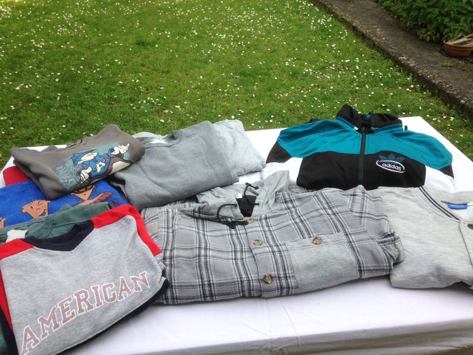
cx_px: 230
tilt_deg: -33.7
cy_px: 174
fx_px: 465
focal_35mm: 34
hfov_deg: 54.0
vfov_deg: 41.8
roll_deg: -0.5
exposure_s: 1/444
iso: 50
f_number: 2.4
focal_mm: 4.12
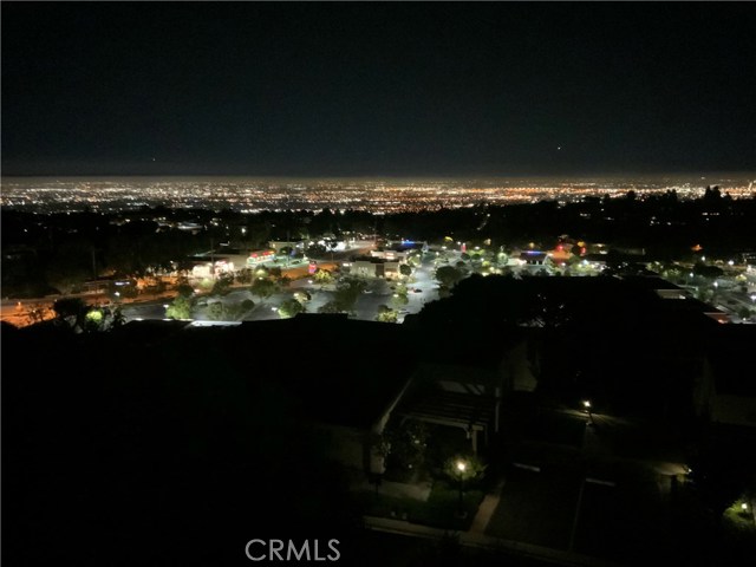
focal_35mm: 29
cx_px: 378
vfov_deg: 48.2
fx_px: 633
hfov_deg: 61.7
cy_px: 284
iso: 1600
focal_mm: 3
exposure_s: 1/15
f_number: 1.8
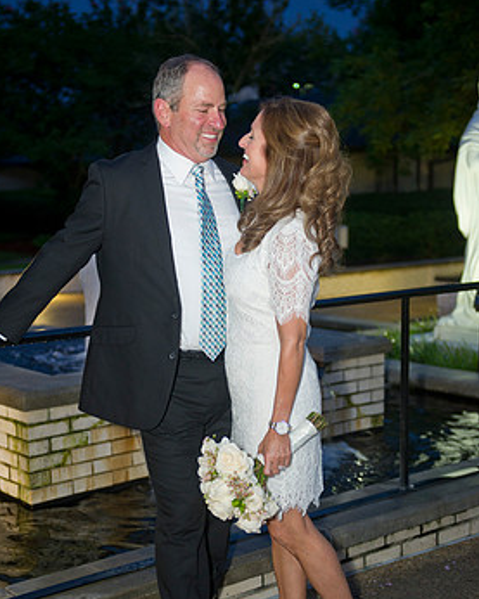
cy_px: 341
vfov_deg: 30.9
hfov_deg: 25.0
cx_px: 222
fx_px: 1080
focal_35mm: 61
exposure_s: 1/50
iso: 800
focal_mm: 50
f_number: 2.8
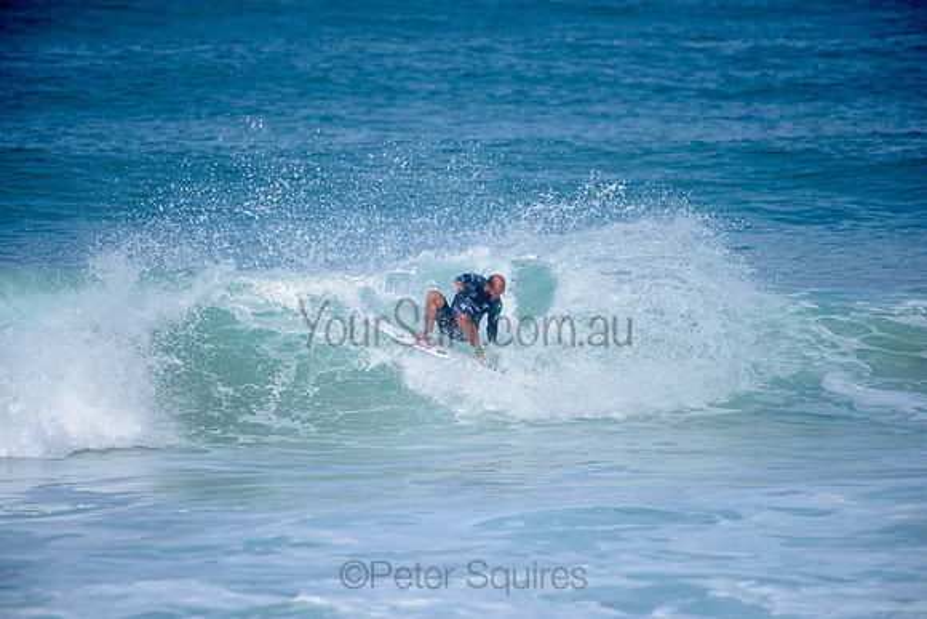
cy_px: 310
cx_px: 464
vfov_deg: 2.8
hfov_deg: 4.1
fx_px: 12880
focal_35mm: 500
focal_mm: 500
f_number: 5.6
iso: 160
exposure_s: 1/2000
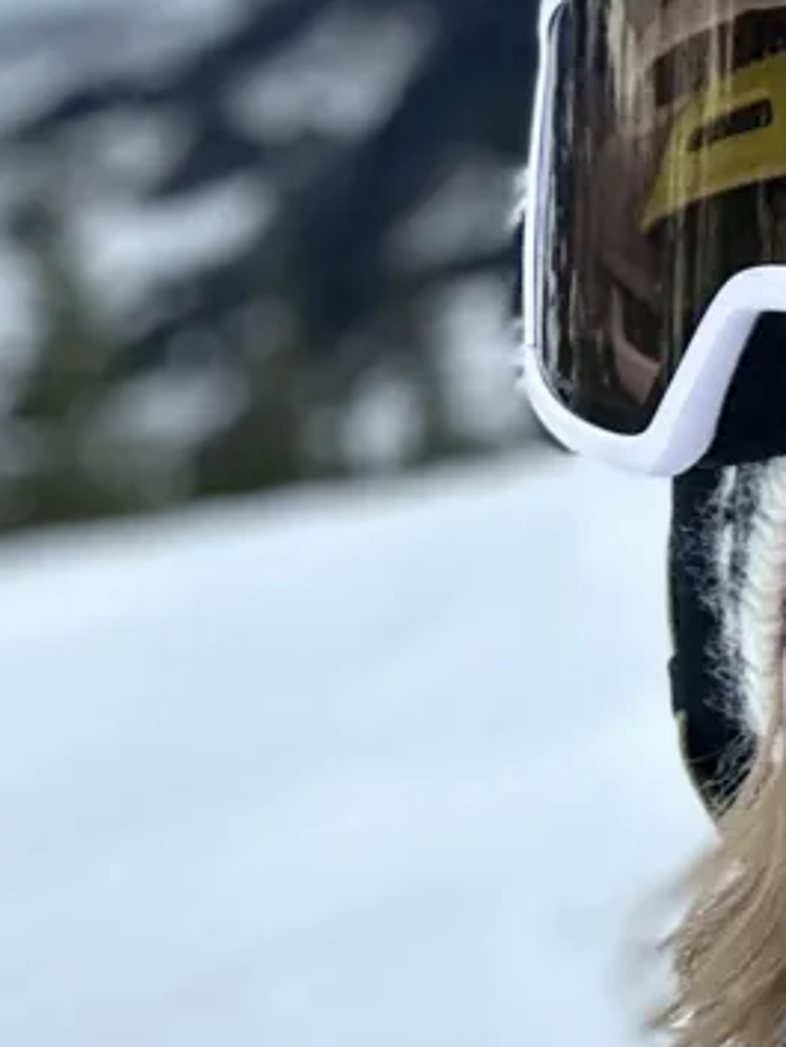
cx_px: 270
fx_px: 3086
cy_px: 246
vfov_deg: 19.1
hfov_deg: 14.5
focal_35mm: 102
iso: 20
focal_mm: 2.69
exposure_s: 1/121
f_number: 1.9
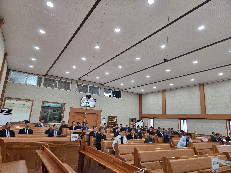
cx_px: 116
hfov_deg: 73.9
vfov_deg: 58.9
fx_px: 153
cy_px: 86
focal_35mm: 23
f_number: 1.8
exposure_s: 1/120
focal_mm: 5.4
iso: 200
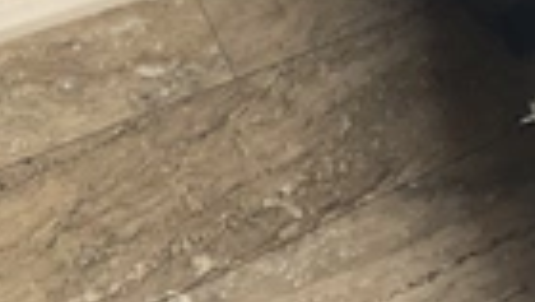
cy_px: -248
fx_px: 1278
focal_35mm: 90
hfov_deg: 23.5
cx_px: 172
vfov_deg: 12.3
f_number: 1.8
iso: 64
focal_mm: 3
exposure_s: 1/122
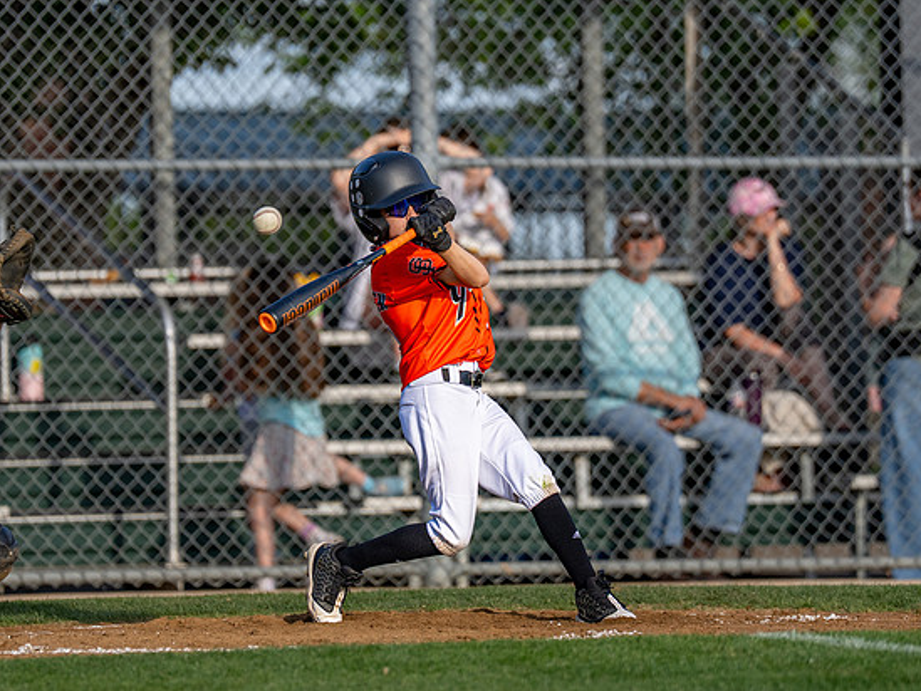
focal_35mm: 398
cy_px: 254
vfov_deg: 3.7
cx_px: 428
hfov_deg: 5.0
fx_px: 10592
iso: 160
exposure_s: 1/3200
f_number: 2.8
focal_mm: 200
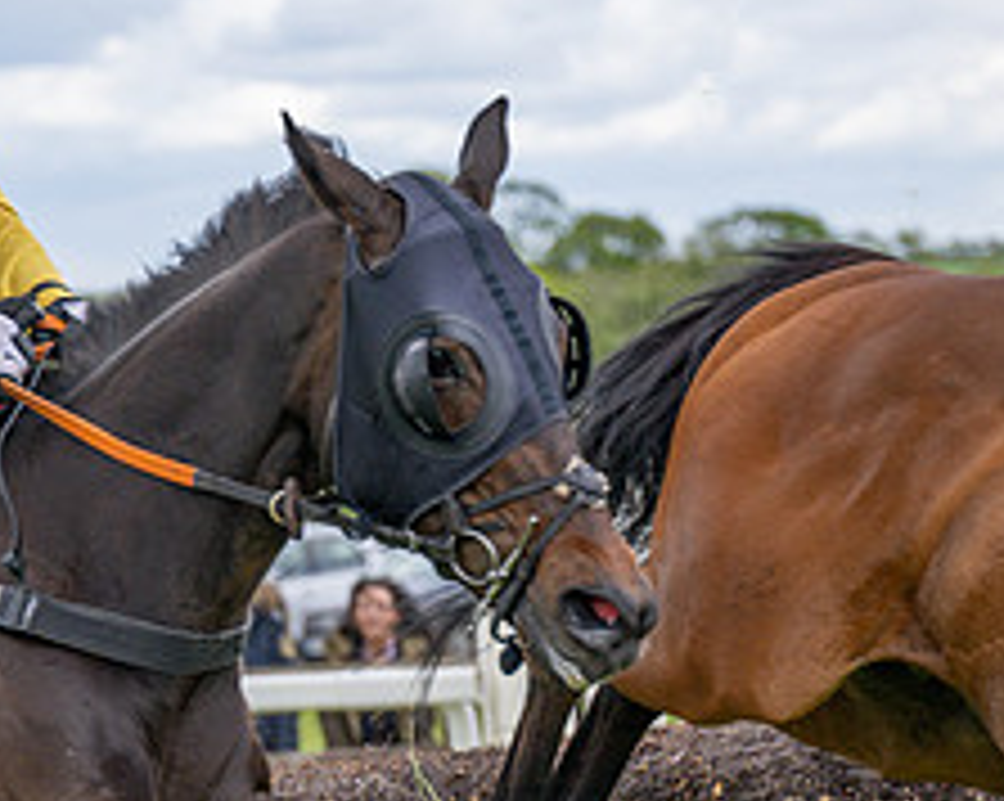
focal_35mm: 199
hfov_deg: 9.7
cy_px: 896
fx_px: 5908
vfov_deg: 7.7
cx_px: 242
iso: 400
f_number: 2.8
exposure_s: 1/2500
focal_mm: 70
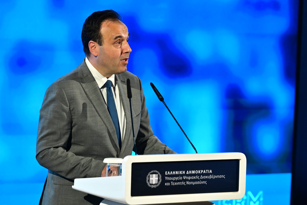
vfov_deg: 8.6
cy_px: 102
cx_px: 154
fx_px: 1364
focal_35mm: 160
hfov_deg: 12.8
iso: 8000
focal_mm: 160
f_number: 5
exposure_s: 1/500
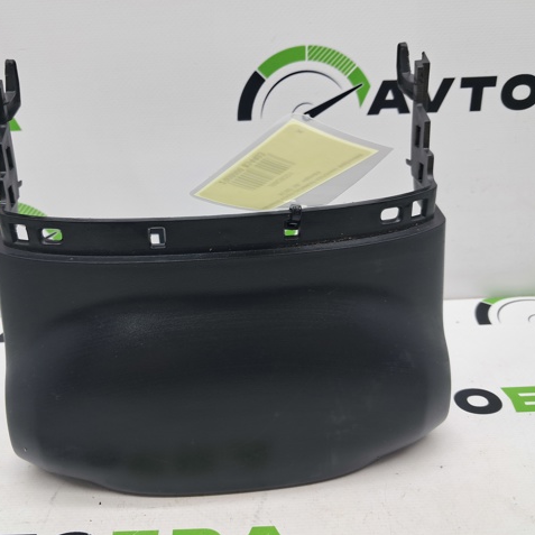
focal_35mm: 32
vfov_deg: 51.1
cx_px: 236
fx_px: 560
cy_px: 268
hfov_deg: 51.0
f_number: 1.8
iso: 50
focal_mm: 4
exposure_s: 1/50
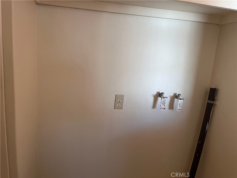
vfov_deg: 53.1
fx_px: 178
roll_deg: -4.6
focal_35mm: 26
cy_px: 89
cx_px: 118
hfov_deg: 67.3
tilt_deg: -11.9
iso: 160
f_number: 1.6
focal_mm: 5.1
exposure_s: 1/60
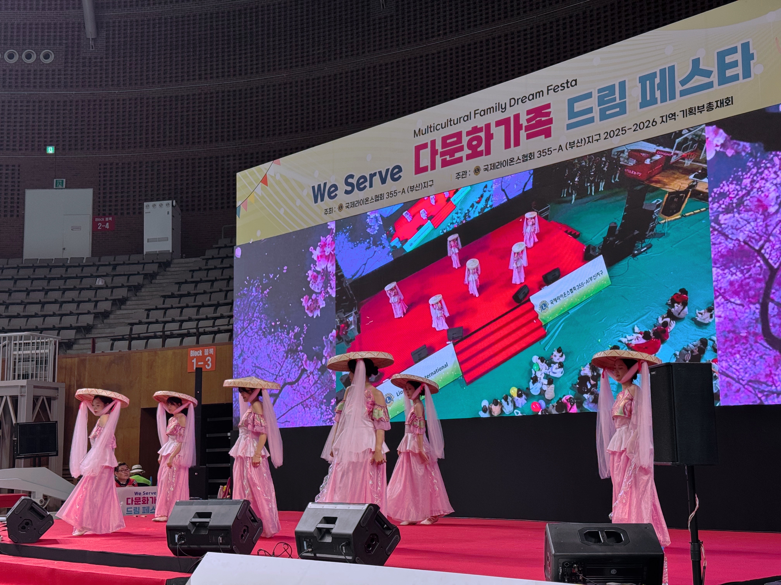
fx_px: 1083
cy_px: 292
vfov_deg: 30.3
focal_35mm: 48
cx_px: 390
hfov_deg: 39.7
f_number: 1.78
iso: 80
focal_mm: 6.76
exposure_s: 1/96
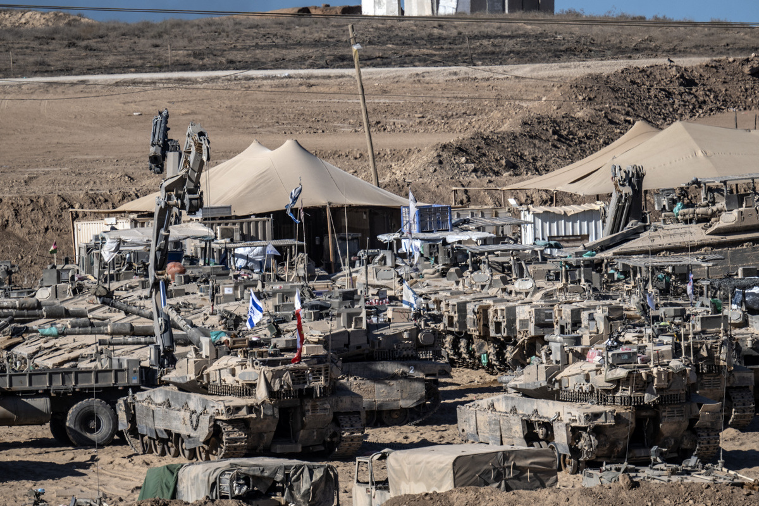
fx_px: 11068
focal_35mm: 525
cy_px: 253
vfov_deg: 2.6
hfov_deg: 3.9
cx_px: 380
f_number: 5.6
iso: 100
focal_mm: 350
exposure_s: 1/1250
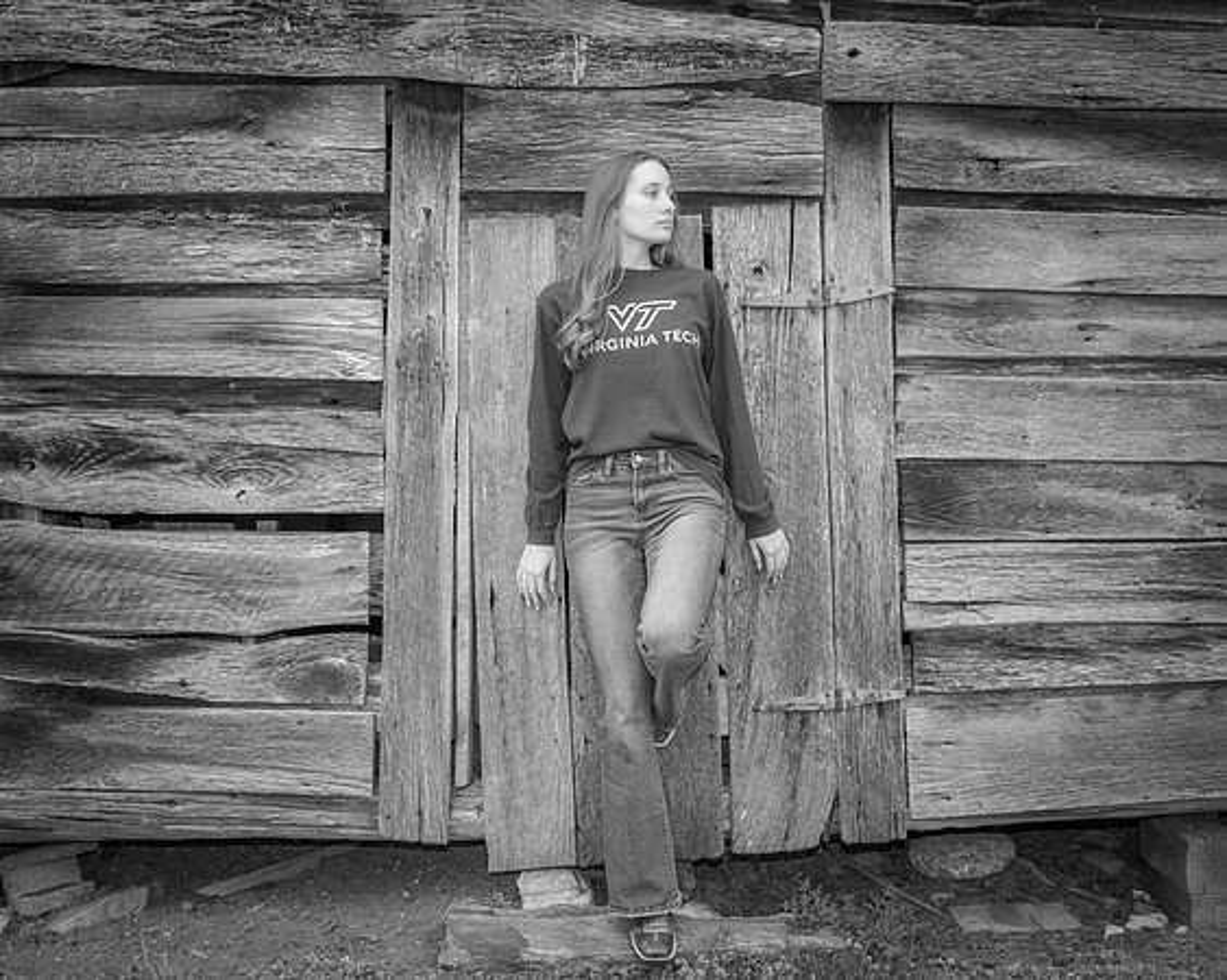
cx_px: 603
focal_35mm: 43
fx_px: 1546
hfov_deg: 43.3
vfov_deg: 35.2
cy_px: 478
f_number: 5.6
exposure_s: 1/125
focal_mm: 24
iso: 140
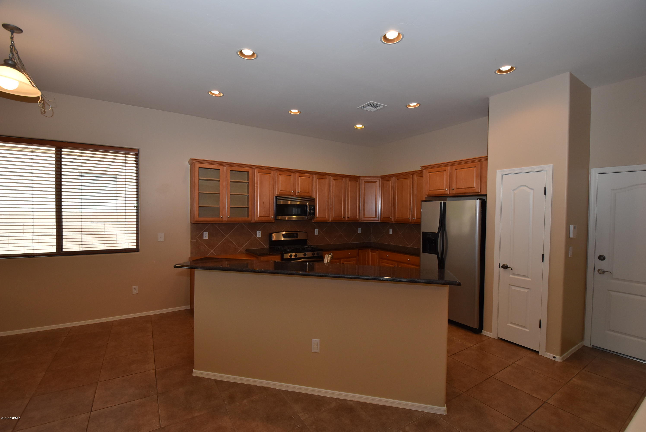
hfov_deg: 100.3
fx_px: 269
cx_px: 323
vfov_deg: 77.4
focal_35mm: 15
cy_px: 216
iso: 800
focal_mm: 10
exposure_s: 1/100
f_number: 5.6
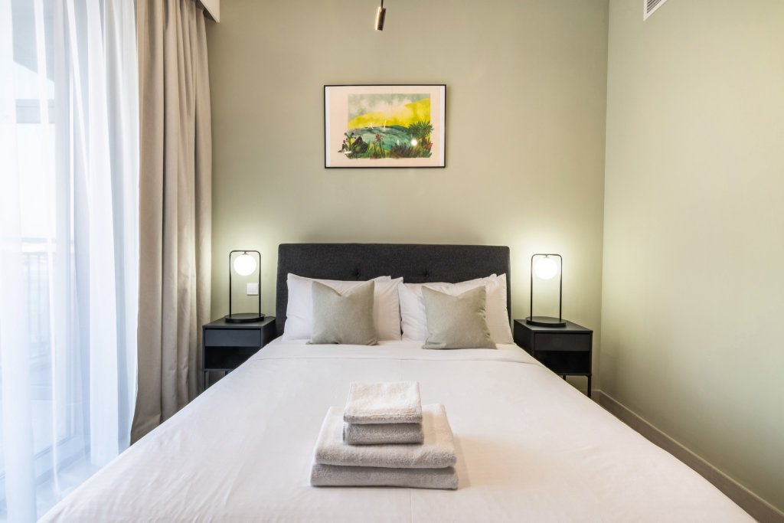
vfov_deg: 73.8
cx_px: 392
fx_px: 348
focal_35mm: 16
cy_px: 262
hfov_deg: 96.7
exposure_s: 1/4
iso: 400
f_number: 22
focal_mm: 11
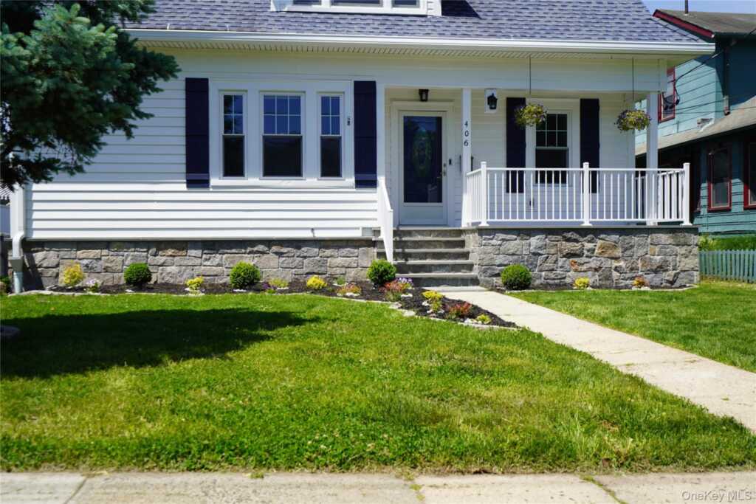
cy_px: 252
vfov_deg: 37.9
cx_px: 378
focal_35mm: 35
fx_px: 735
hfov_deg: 54.4
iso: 100
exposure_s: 1/200
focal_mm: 35
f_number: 10
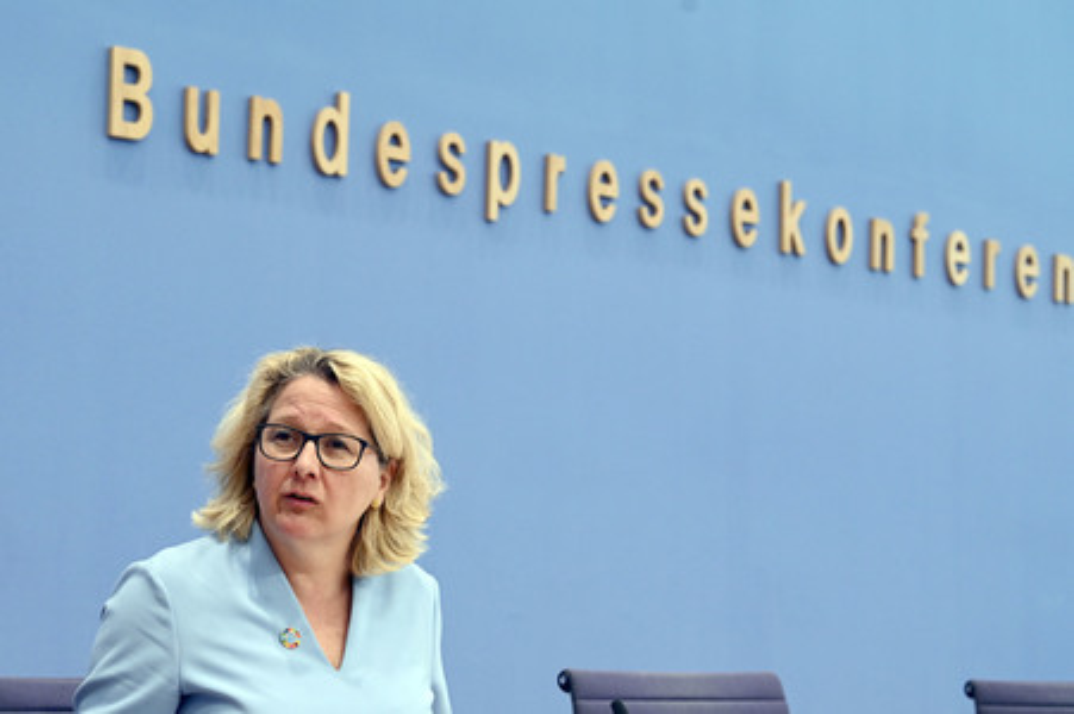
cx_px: 537
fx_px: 2236
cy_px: 357
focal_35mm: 75
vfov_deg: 18.2
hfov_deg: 27.0
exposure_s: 1/500
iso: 4000
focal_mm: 75
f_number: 5.6
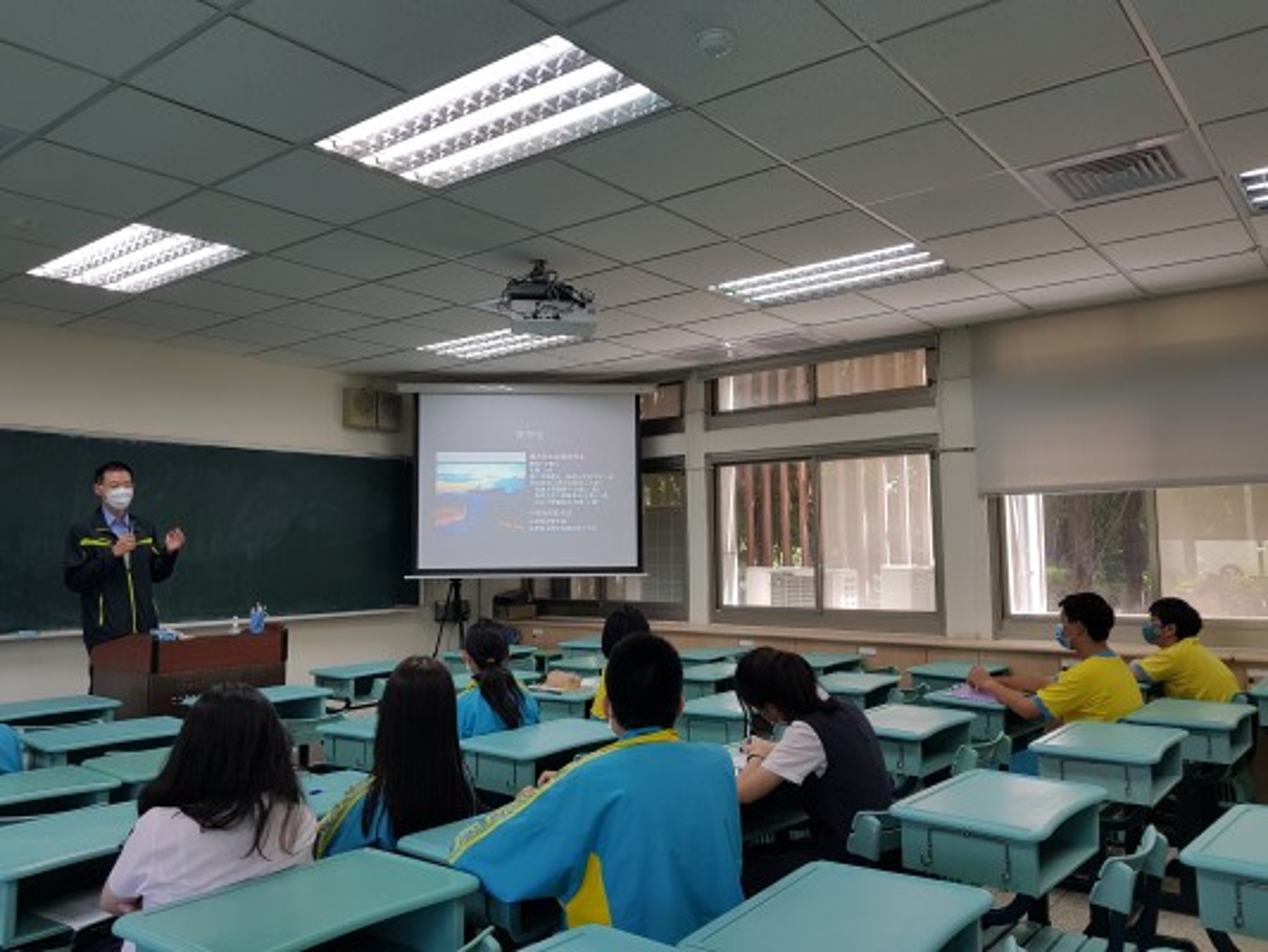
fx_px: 953
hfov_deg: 67.3
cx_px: 634
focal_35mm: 26
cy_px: 476
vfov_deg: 53.1
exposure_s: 1/120
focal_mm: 4.2
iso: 50
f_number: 1.7
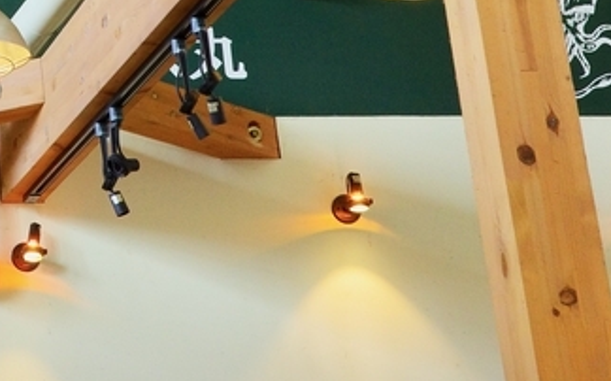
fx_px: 2513
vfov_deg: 8.3
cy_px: -321
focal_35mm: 151
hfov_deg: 12.7
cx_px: -481
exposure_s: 1/40
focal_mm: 26
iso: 400
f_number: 5
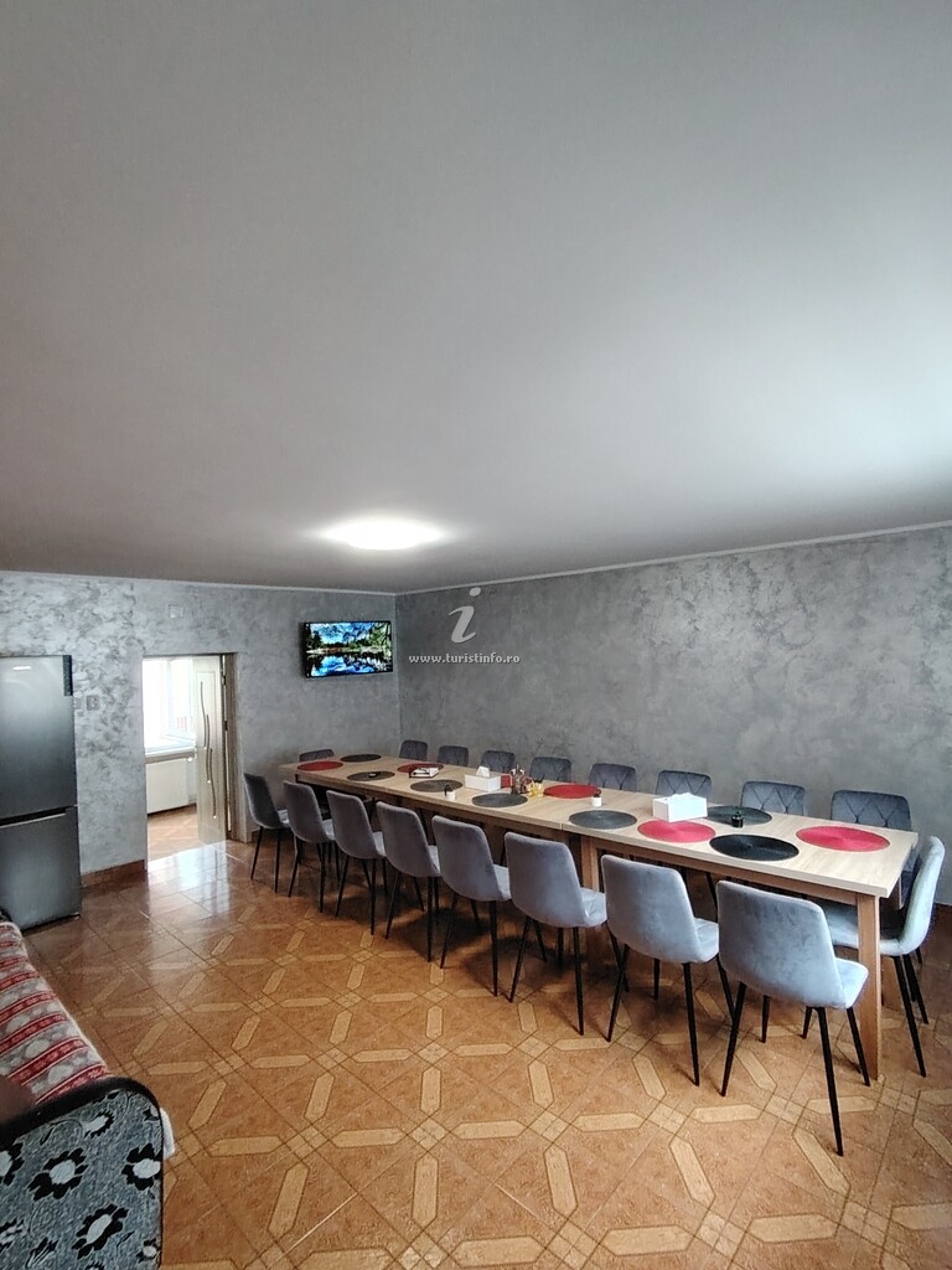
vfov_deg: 91.0
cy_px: 635
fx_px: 623
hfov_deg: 74.7
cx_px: 476
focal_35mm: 17
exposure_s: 1/50
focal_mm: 1.42
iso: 290
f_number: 2.2
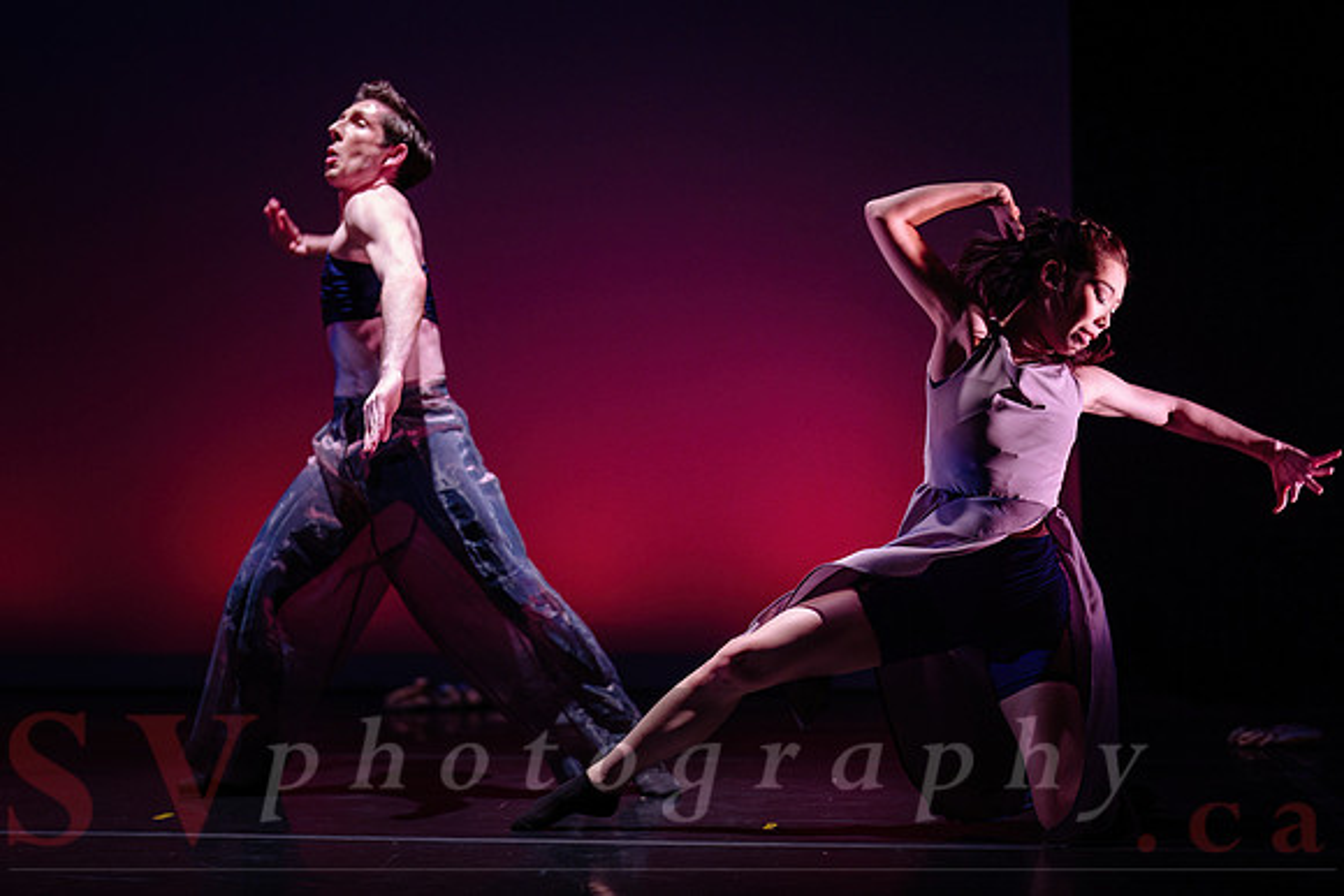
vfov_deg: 22.2
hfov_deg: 32.7
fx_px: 2284
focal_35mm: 61
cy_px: 548
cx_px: 522
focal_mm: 50
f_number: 1.2
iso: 1000
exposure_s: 1/400
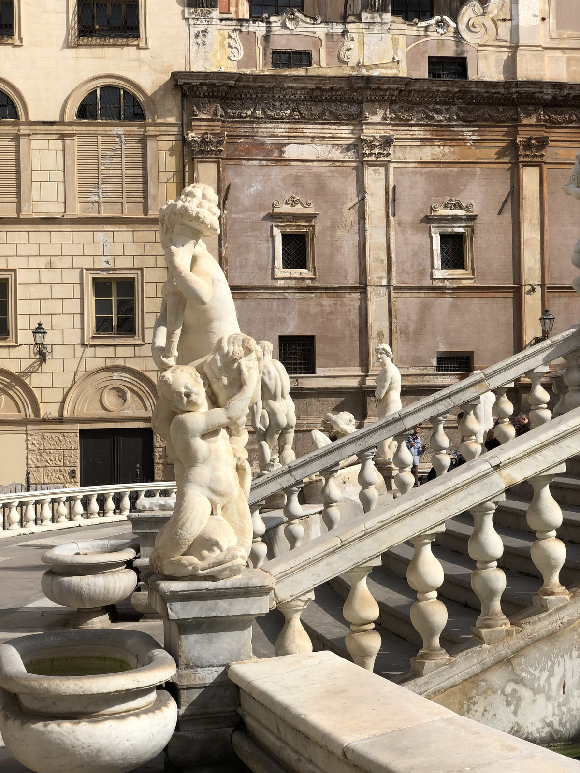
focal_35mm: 52
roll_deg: +2.2
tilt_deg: +2.8
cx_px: 290
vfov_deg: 36.8
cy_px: 386
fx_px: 1162
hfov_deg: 28.0
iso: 16
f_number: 2.4
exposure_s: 1/1372
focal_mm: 6
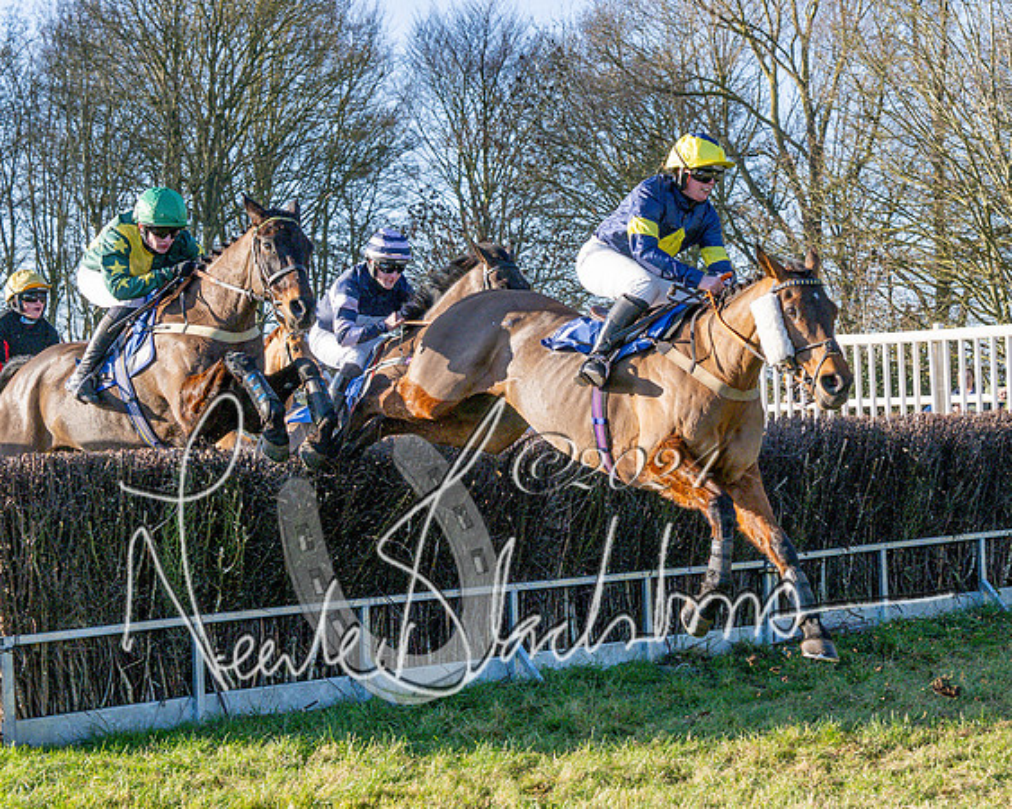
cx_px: 722
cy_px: 465
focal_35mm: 79
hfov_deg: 23.9
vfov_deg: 19.4
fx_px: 2369
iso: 400
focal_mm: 35
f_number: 5
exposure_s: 1/1250
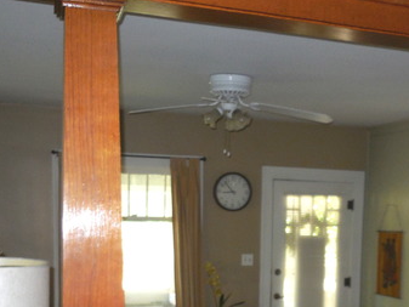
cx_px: 267
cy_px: 288
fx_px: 674
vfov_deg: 24.8
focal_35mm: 57
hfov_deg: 33.5
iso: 220
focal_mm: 5.3
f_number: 3.2
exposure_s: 1/25
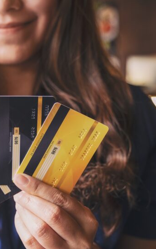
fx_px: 429
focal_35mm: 63
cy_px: 125
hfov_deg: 20.1
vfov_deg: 32.5
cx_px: 7
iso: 400
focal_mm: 27.4
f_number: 2.8
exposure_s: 1/40
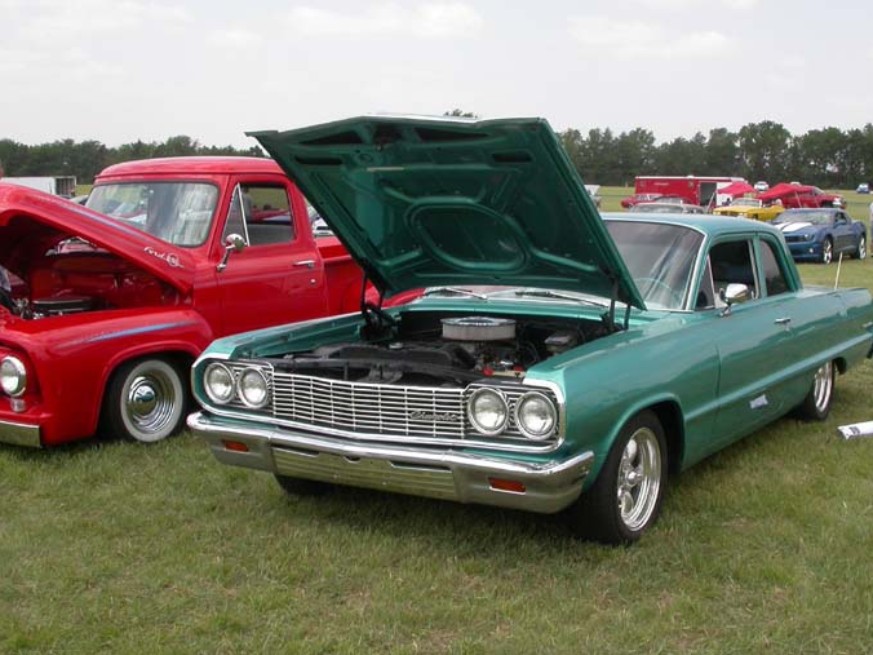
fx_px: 1135
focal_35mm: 45
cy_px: 324
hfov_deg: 42.0
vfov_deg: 32.2
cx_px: 495
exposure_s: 1/263
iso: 100
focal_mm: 7.85
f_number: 6.7
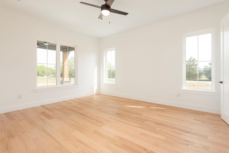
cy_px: 73
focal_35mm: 17
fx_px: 108
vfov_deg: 70.4
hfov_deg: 93.3
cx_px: 117
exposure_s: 1/25
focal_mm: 16
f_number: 7.1
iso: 100
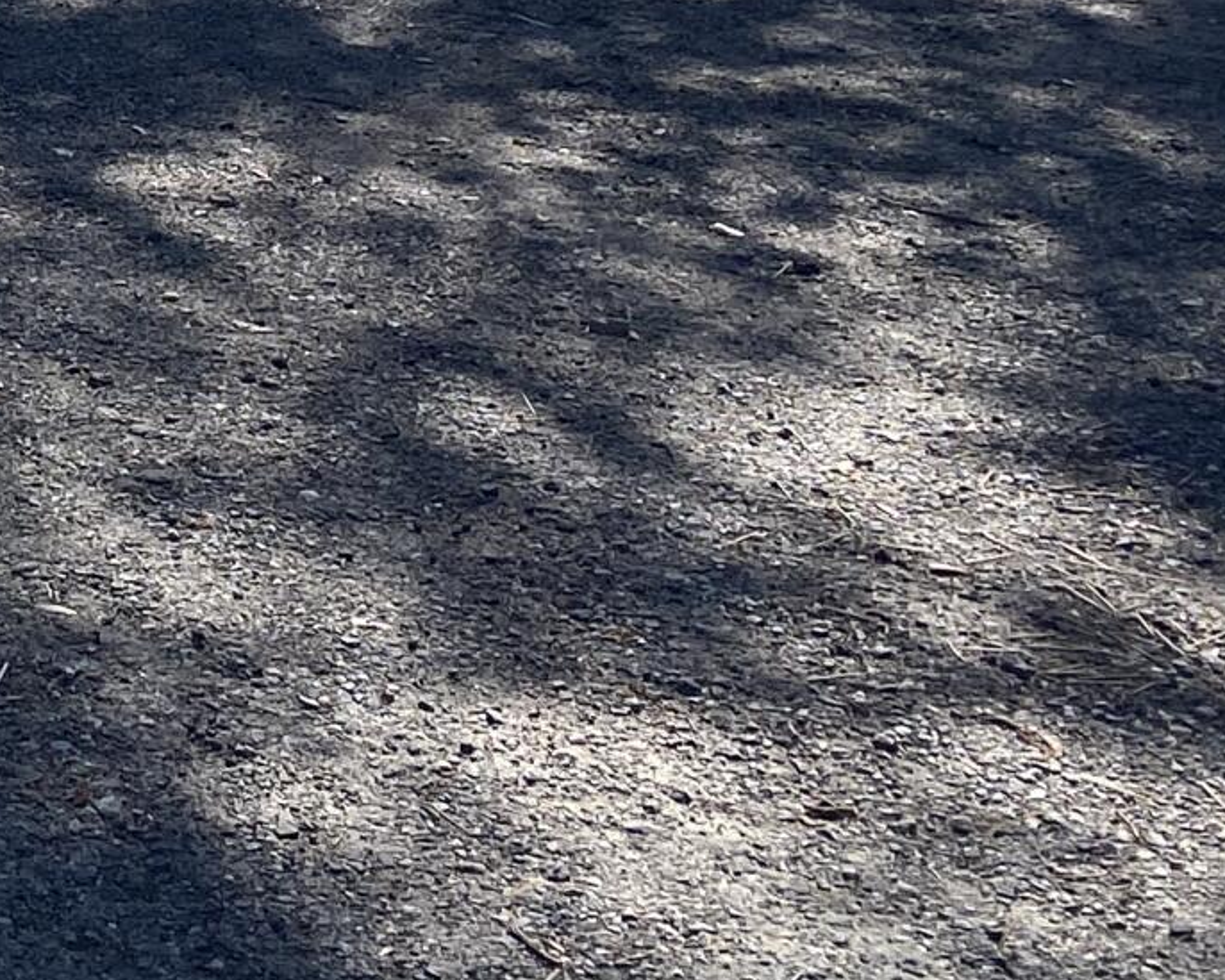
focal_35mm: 111
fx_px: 4025
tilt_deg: -1.5
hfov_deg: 14.1
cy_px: -884
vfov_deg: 12.5
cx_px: -1330
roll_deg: +0.6
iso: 32
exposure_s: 1/2410
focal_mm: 4.25
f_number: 1.8
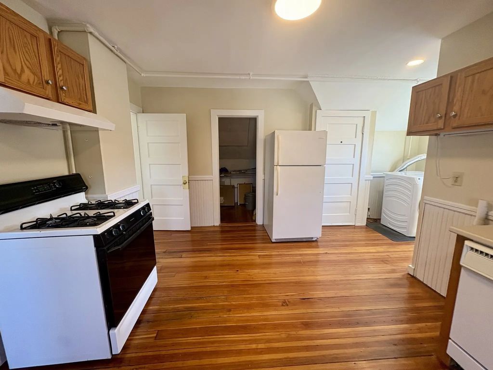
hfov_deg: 102.1
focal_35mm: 14
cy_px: 185
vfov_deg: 85.7
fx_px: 199
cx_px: 246
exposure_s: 1/120
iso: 160
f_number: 2.2
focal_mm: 2.22
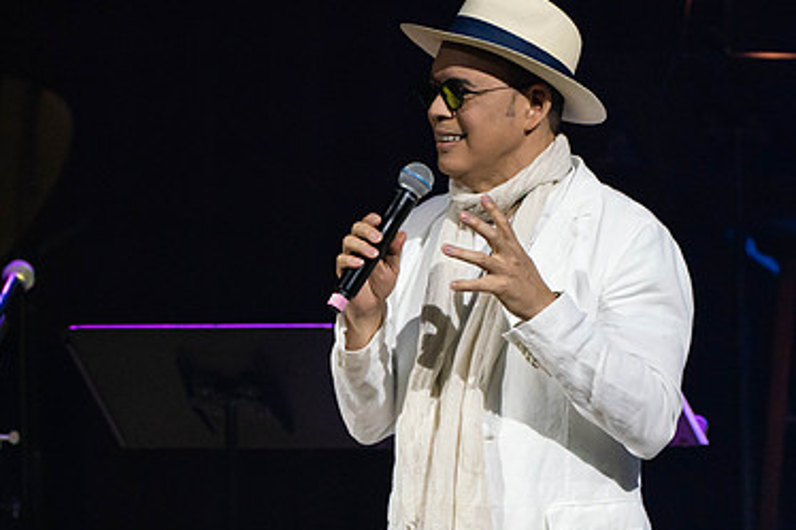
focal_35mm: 922
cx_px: 354
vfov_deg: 1.5
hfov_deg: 2.2
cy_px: 391
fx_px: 20376
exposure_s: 1/250
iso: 2500
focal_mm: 400
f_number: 5.6
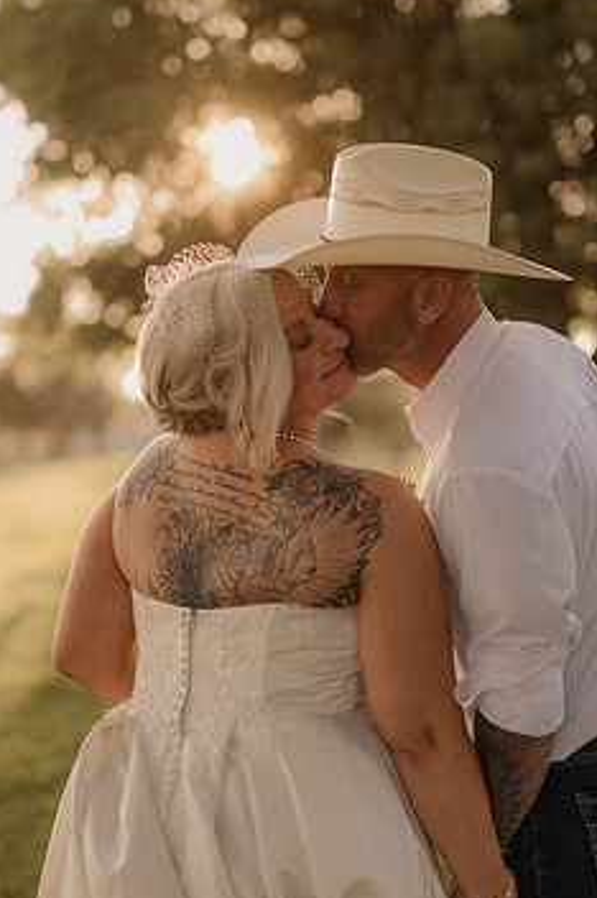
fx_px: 1595
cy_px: 469
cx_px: 332
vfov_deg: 31.4
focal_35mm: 64
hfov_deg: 21.2
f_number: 2.8
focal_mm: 50
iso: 200
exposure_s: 1/640
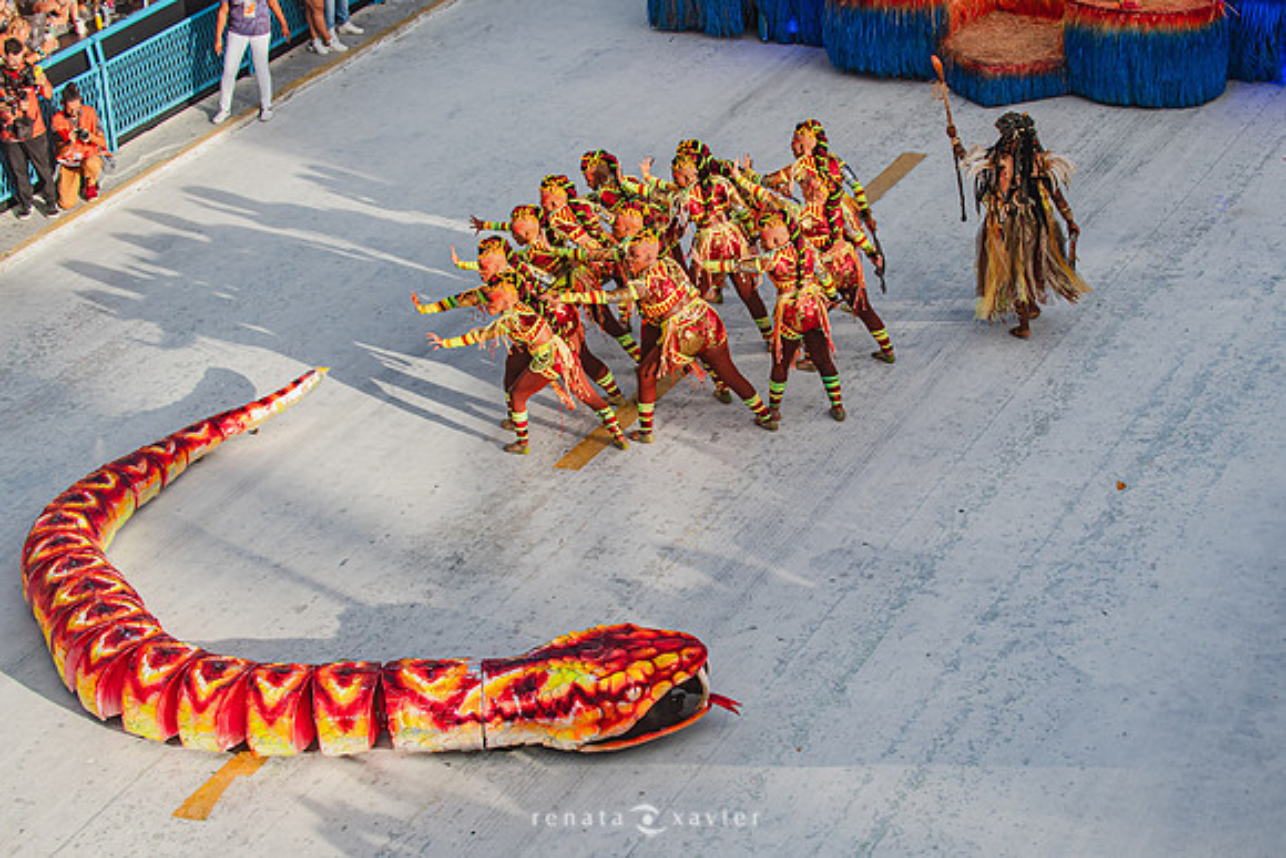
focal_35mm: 83
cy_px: 418
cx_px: 765
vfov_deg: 16.4
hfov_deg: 24.3
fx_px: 2977
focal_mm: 70
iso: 200
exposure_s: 1/800
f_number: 5.6
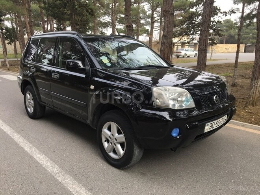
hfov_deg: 61.7
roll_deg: +1.2
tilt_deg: -11.3
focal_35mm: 29
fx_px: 218
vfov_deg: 48.2
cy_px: 98
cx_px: 130
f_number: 2.2
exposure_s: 1/346
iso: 25
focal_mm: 4.15
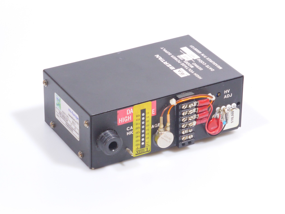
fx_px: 1136
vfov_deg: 10.7
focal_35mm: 138
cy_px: 107
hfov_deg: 14.3
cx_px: 143
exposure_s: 1/13
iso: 400
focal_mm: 24.4
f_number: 5.4
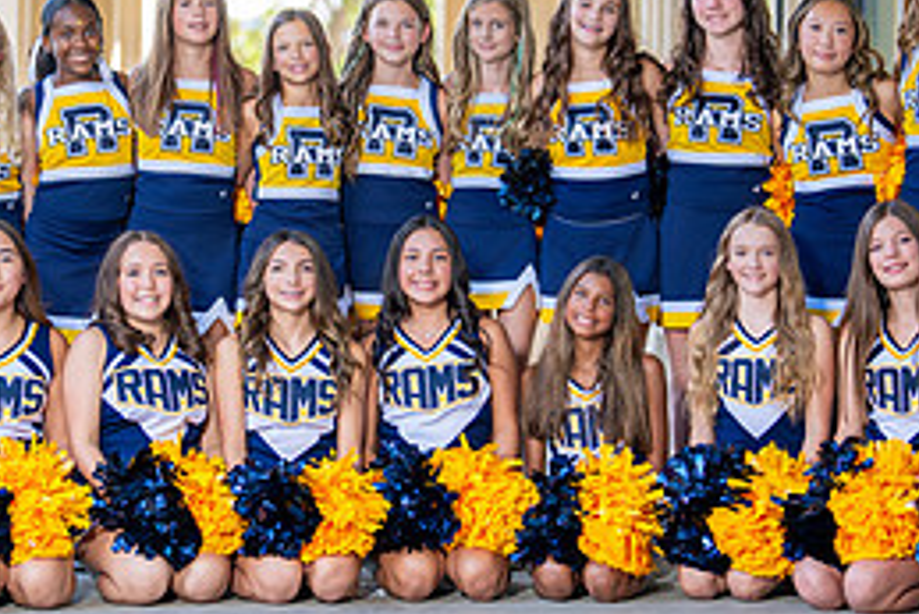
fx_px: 2861
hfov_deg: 18.2
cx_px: 380
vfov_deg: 12.2
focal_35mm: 112
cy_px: 240
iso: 100
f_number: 1.2
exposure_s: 1/400
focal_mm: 50
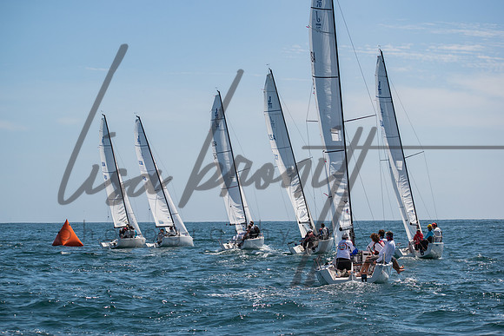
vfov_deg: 13.0
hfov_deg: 19.5
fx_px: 1470
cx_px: 252
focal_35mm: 105
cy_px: 168
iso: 200
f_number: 6.3
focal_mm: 70
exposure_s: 1/1250
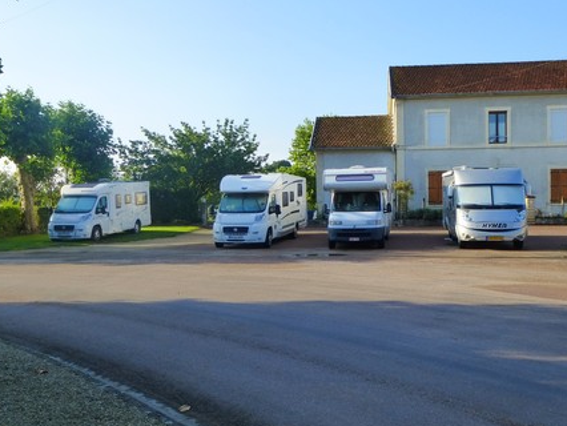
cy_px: 226
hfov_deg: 53.9
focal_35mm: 34
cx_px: 297
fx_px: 557
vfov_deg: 41.8
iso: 250
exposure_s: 1/640
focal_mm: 5
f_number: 3.5
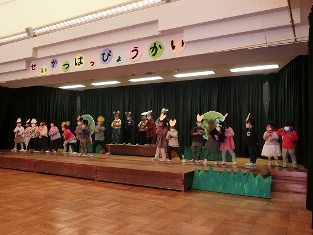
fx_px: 262
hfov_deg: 61.7
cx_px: 156
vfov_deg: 48.2
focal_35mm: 29
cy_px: 118
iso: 400
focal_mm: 5.2
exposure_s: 1/15
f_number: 3.7
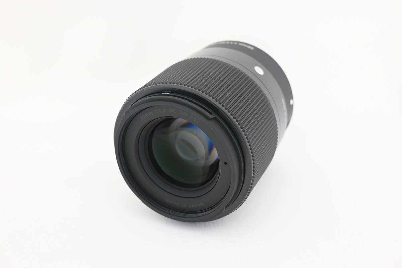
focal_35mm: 50
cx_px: 201
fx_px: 553
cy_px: 134
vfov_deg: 27.3
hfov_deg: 40.0
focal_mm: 33
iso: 1000
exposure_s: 1/30
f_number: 5
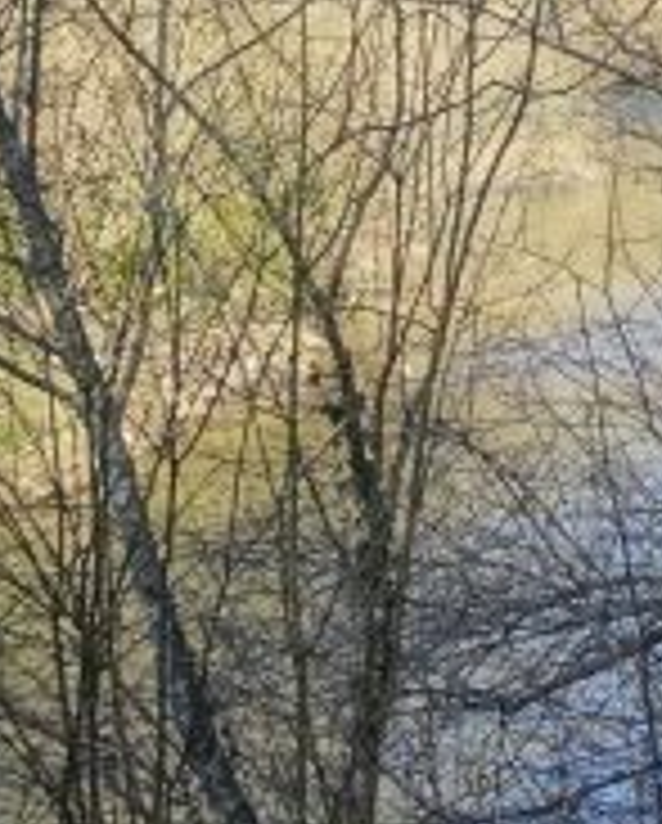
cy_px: -311
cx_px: 1567
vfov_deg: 8.3
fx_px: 5619
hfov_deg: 6.4
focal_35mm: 230
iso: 80
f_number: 4.5
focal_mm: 9.18
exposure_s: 1/100
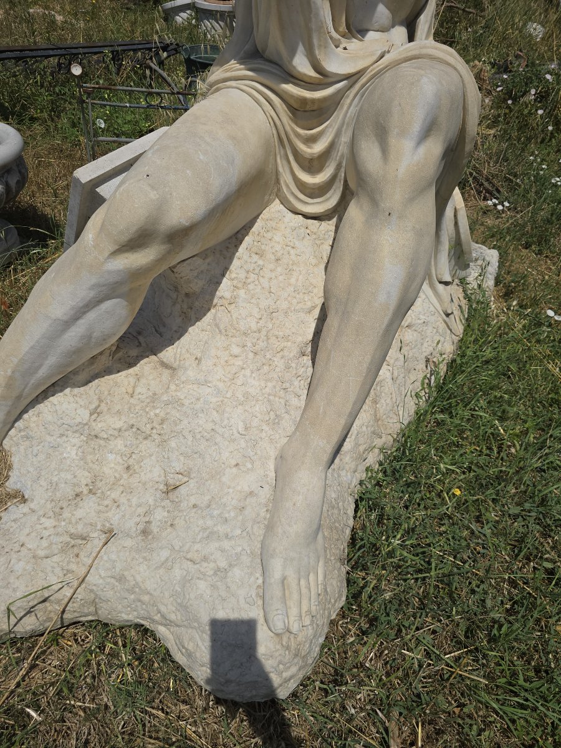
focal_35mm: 23
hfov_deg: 58.9
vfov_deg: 73.9
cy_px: 374
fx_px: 497
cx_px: 280
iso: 12
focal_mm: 6.3
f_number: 1.7
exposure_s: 1/2490
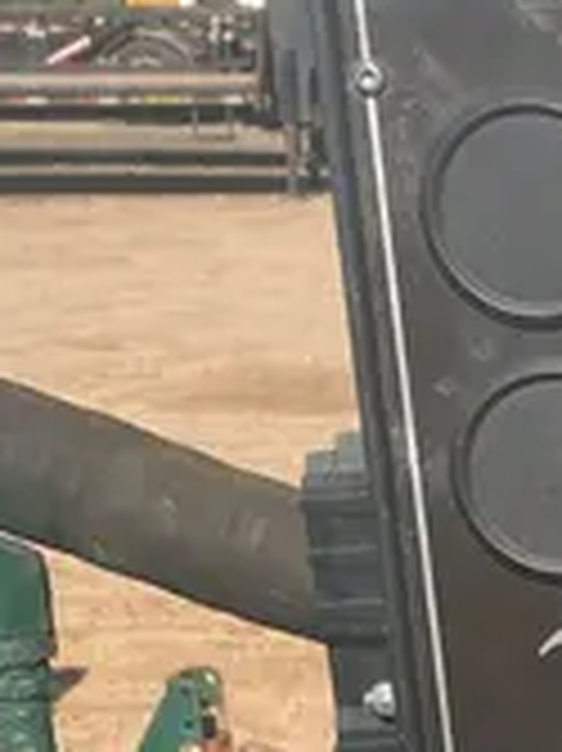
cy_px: 853
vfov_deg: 15.5
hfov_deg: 11.1
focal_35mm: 123
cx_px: 1057
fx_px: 2666
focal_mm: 3.99
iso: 20
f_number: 1.8
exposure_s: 1/1736
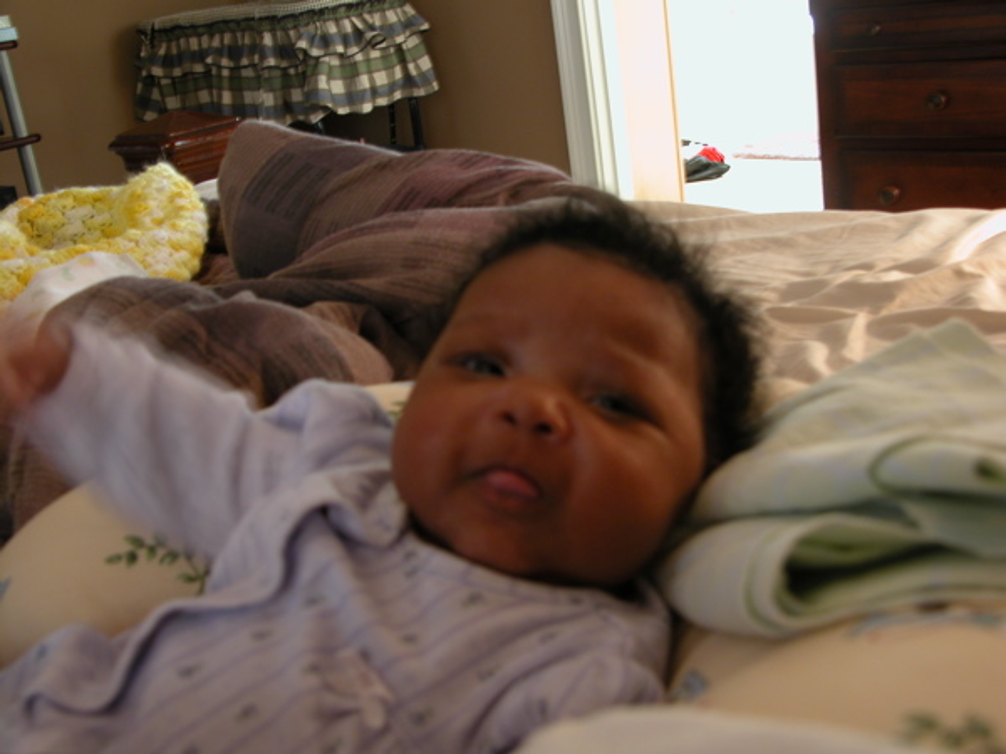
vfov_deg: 31.5
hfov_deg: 41.2
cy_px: 377
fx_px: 1337
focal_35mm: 46
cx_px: 503
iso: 100
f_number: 3
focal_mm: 11.6
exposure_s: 1/4.4
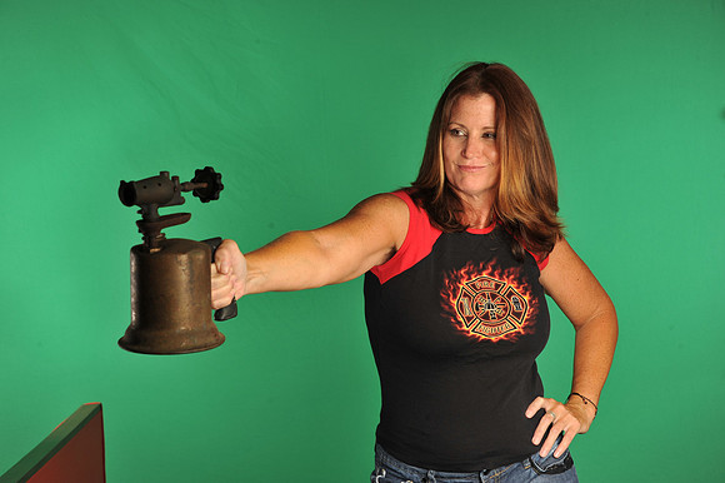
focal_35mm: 65
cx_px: 362
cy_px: 242
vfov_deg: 20.9
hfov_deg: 31.0
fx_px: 1308
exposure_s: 1/125
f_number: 7.1
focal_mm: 65
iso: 200
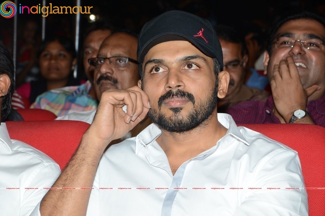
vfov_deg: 8.6
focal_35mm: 159
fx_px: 1428
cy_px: 108
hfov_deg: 13.0
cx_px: 162
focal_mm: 105
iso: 400
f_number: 7.1
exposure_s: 1/125
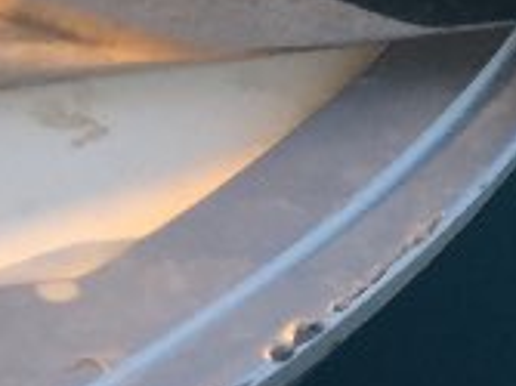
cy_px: 62
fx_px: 2651
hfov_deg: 10.0
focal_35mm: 178
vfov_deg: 8.3
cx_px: 1134
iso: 32
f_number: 2.2
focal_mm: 4.15
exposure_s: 1/255
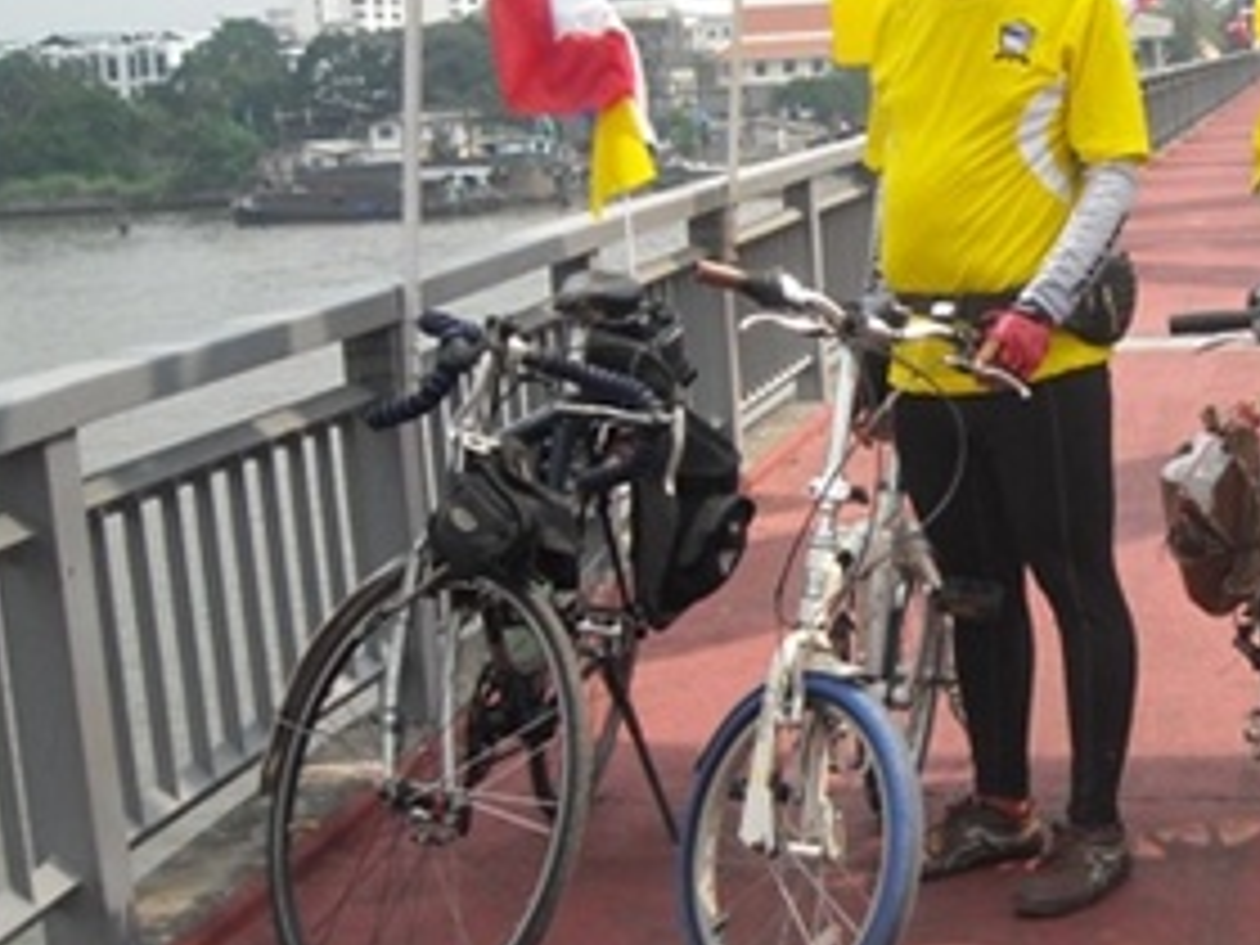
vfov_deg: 19.6
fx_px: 2730
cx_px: 1220
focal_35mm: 75
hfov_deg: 24.9
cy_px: 423
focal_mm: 5.7
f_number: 5.6
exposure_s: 1/168
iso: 64
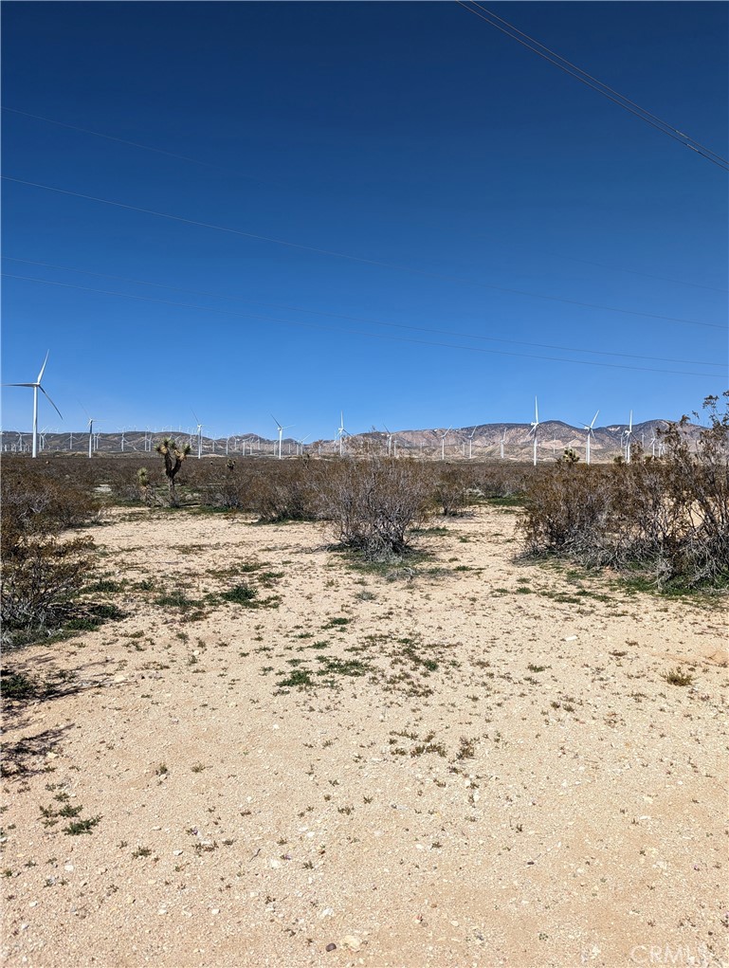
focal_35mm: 24
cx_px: 364
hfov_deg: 56.9
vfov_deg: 71.5
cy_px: 484
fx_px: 672
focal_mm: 6.81
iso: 55
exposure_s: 1/2899
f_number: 1.85
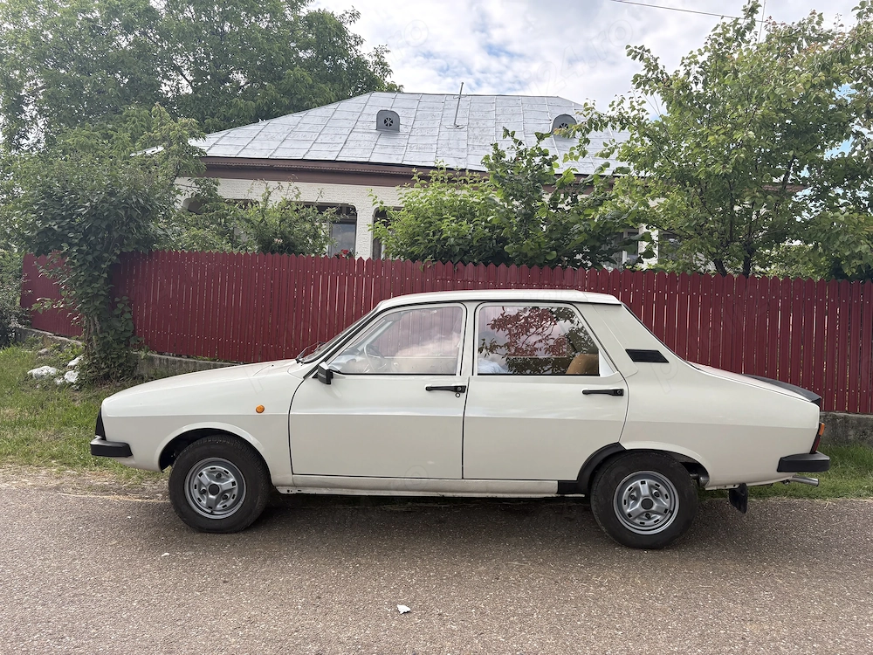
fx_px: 656
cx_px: 436
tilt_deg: +6.3
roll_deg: -2.4
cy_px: 328
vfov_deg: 53.1
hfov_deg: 67.3
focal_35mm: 26
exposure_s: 1/557
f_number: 1.6
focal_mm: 5.96
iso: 50
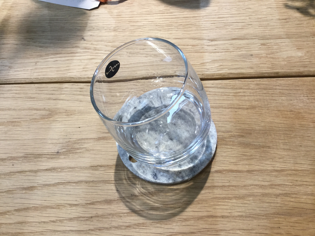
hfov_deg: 58.4
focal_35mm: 31
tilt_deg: -60.8
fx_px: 282
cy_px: 118
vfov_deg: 45.4
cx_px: 158
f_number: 2.4
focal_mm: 3.3
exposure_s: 1/33
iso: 64
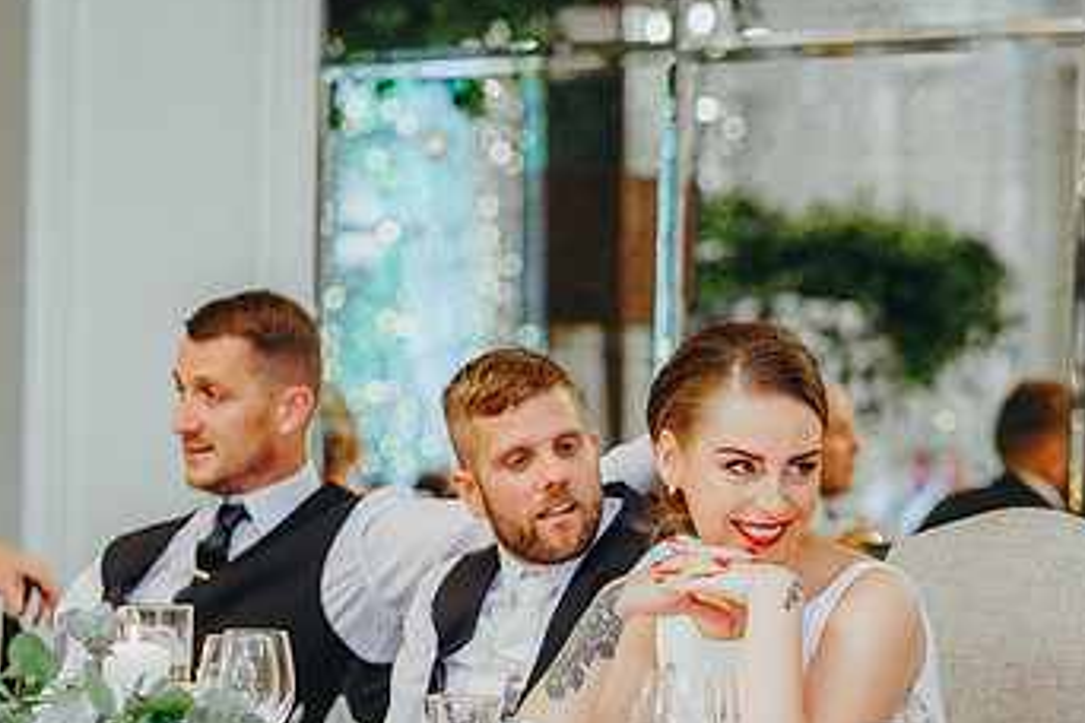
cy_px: 591
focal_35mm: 144
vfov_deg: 9.5
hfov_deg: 14.2
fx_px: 4340
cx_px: 657
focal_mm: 85
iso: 2000
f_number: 2.8
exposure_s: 1/125
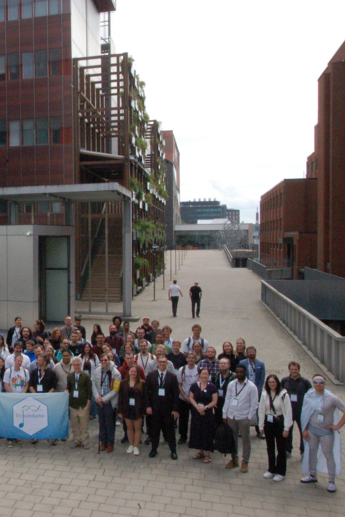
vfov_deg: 44.7
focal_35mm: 44
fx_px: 629
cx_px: -26
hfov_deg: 28.2
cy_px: 257
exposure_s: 1/125
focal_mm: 19
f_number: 32
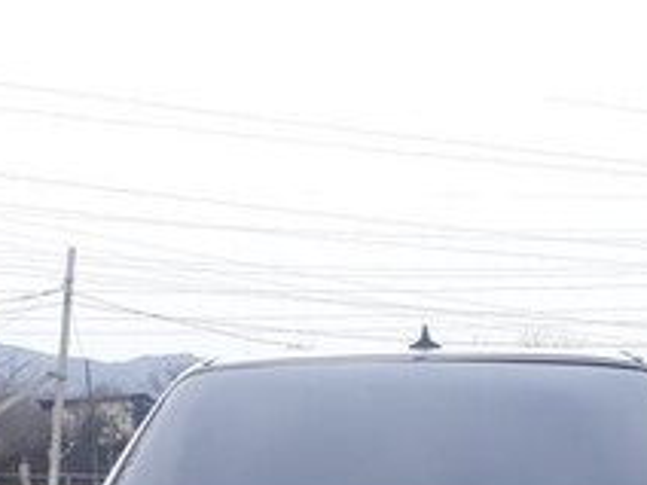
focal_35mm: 84
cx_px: 378
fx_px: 1570
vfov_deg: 16.0
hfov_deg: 23.3
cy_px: 743
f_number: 1.9
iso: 40
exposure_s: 1/443
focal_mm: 3.6
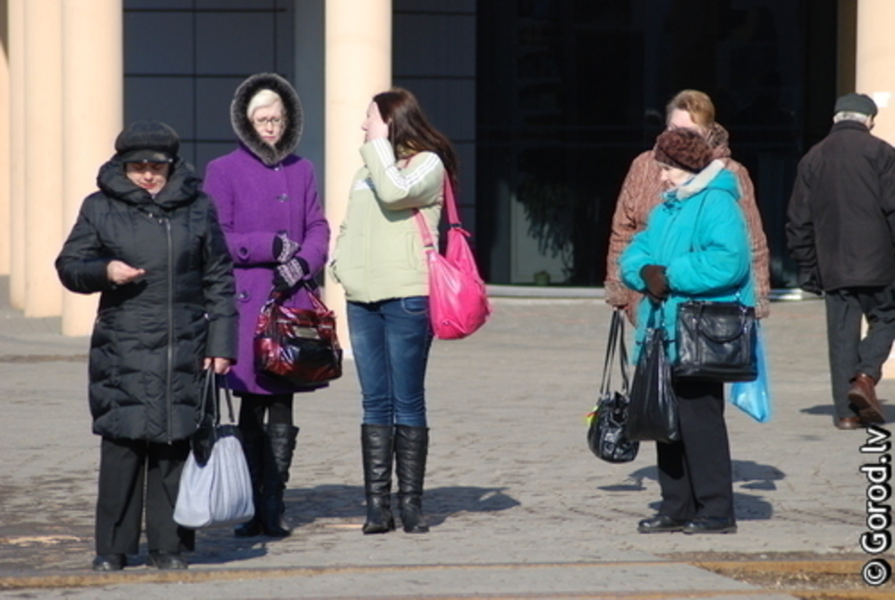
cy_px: 300
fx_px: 6723
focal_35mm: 270
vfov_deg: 5.1
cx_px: 448
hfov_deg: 7.6
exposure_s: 1/1500
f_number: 4.8
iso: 250
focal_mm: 180
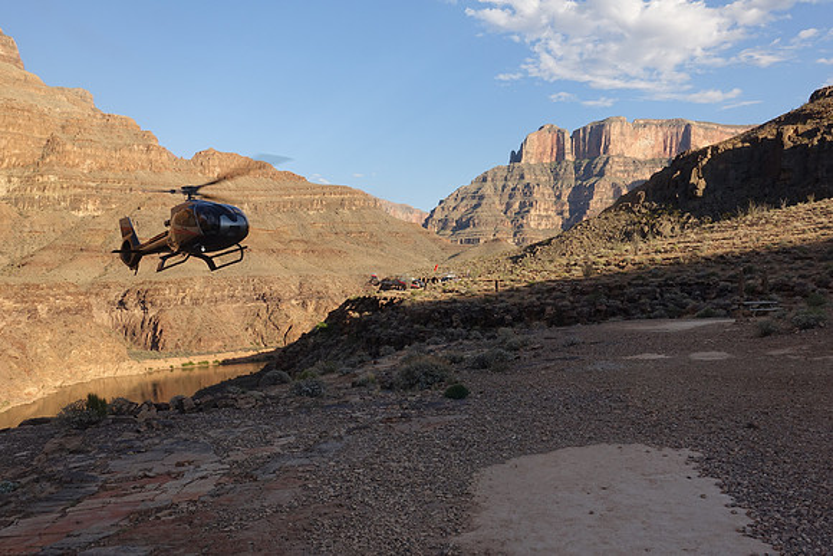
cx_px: 416
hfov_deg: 60.3
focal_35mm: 31
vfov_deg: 42.3
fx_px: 717
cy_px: 278
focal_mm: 11.45
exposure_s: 1/160
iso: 125
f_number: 5.6
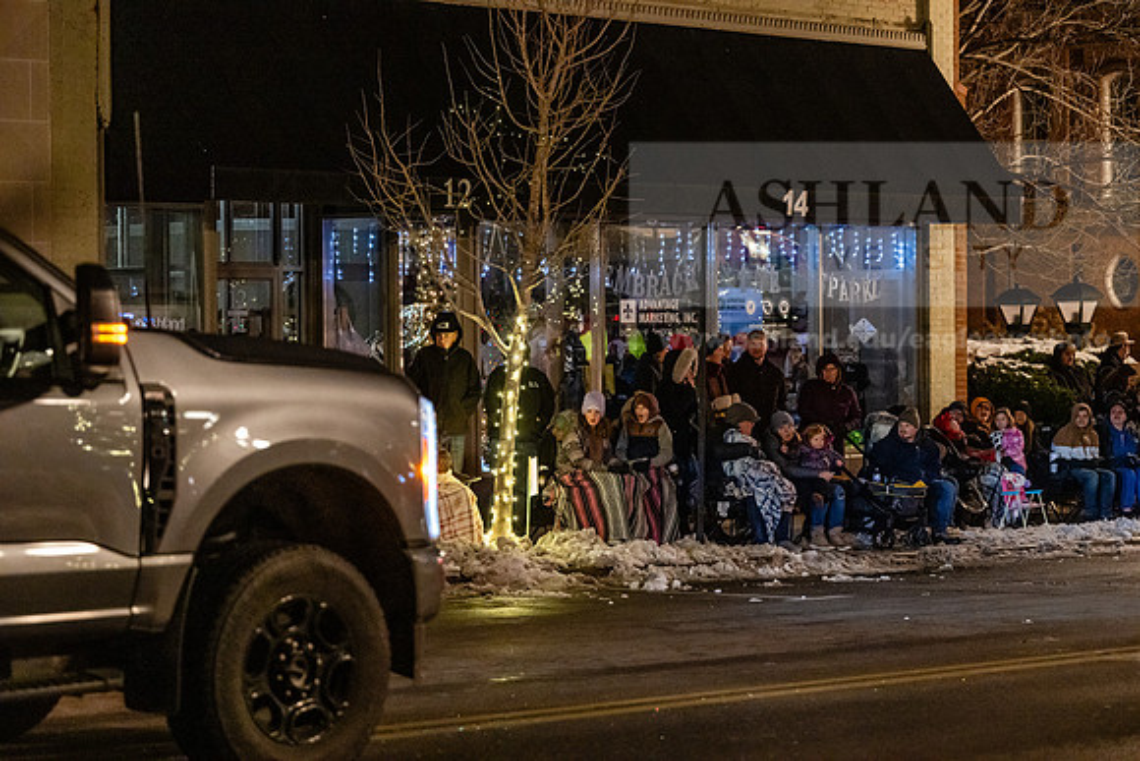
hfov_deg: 22.6
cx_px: 570
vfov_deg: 15.2
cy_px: 380
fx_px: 2851
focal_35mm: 90
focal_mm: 90
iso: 8000
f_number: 2.8
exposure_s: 1/200
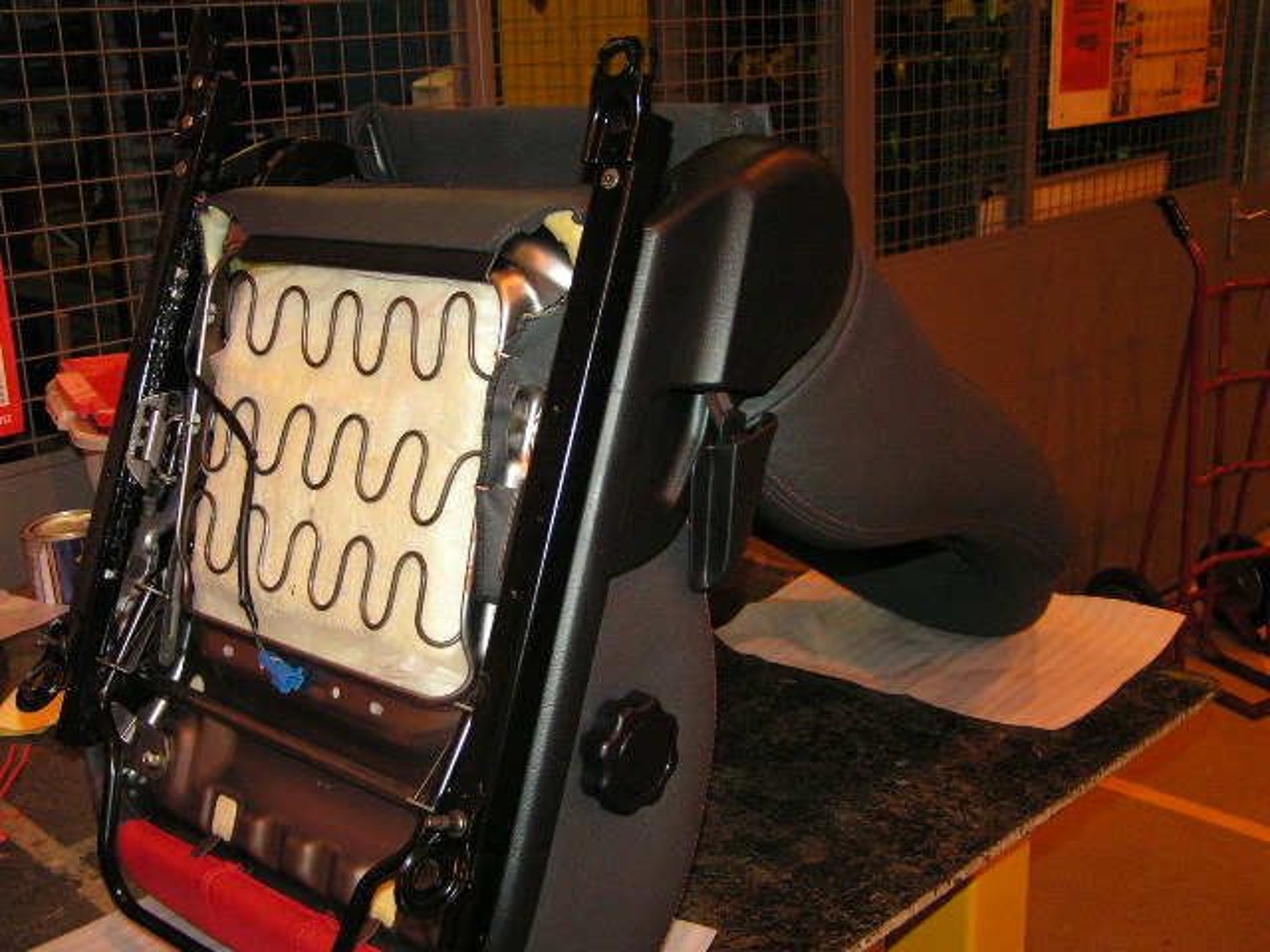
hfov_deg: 44.8
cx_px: 635
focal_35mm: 42
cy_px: 476
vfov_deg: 34.3
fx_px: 1541
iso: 200
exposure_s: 1/50
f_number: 2.8
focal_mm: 7.1
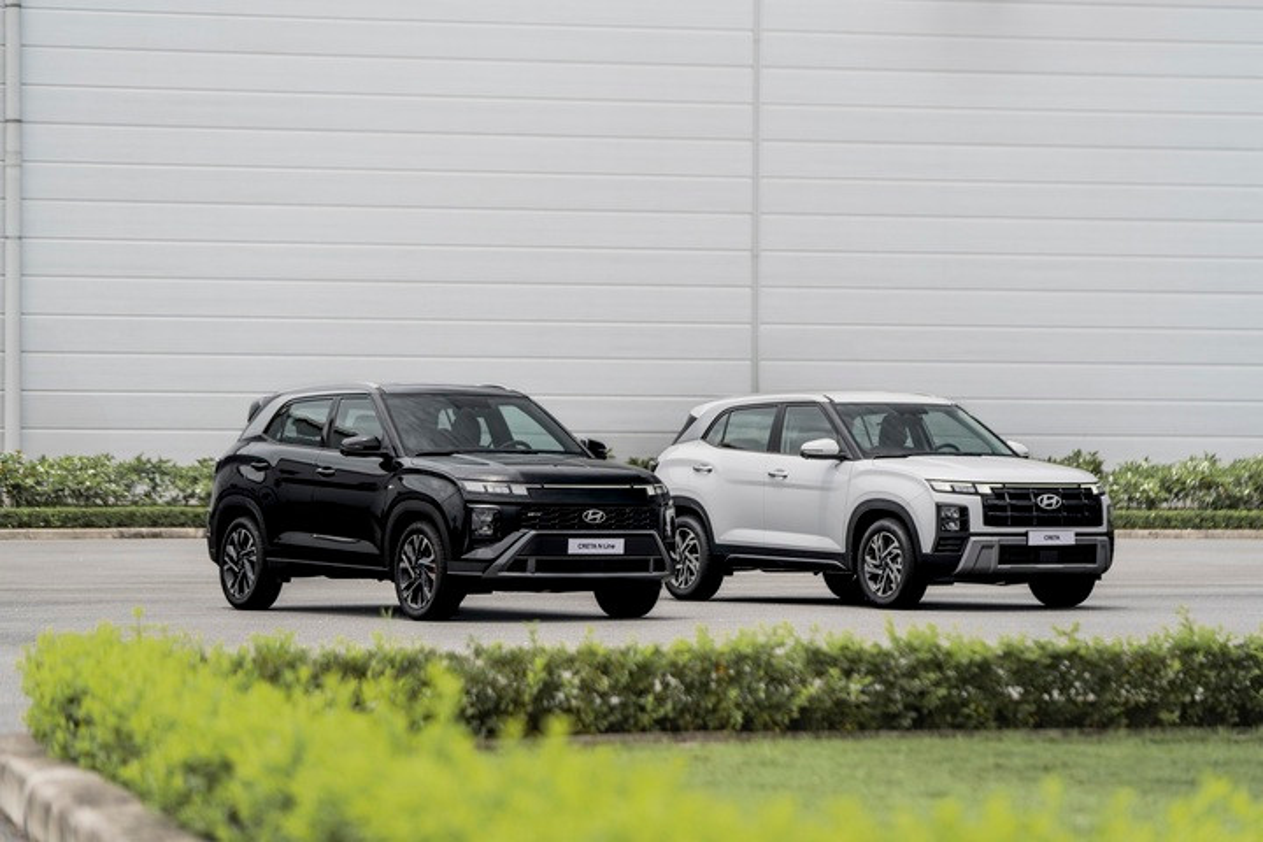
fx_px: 4490
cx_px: 632
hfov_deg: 16.0
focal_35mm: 128
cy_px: 421
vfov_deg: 10.7
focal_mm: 128
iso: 100
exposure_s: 1/800
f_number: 3.2
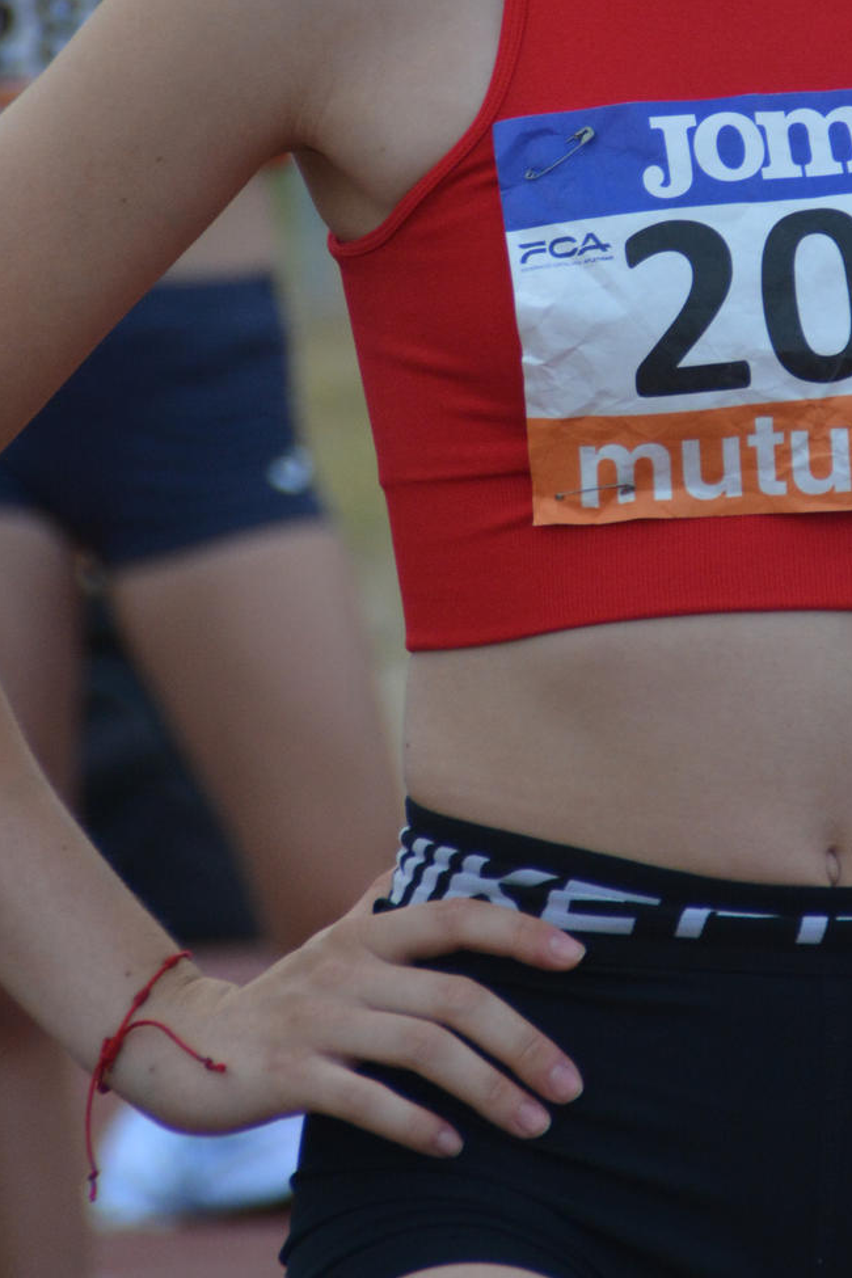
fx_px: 22363
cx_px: 630
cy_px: 114
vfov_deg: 3.3
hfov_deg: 2.2
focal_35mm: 630
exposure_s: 1/500
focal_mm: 200
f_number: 6.3
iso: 1000
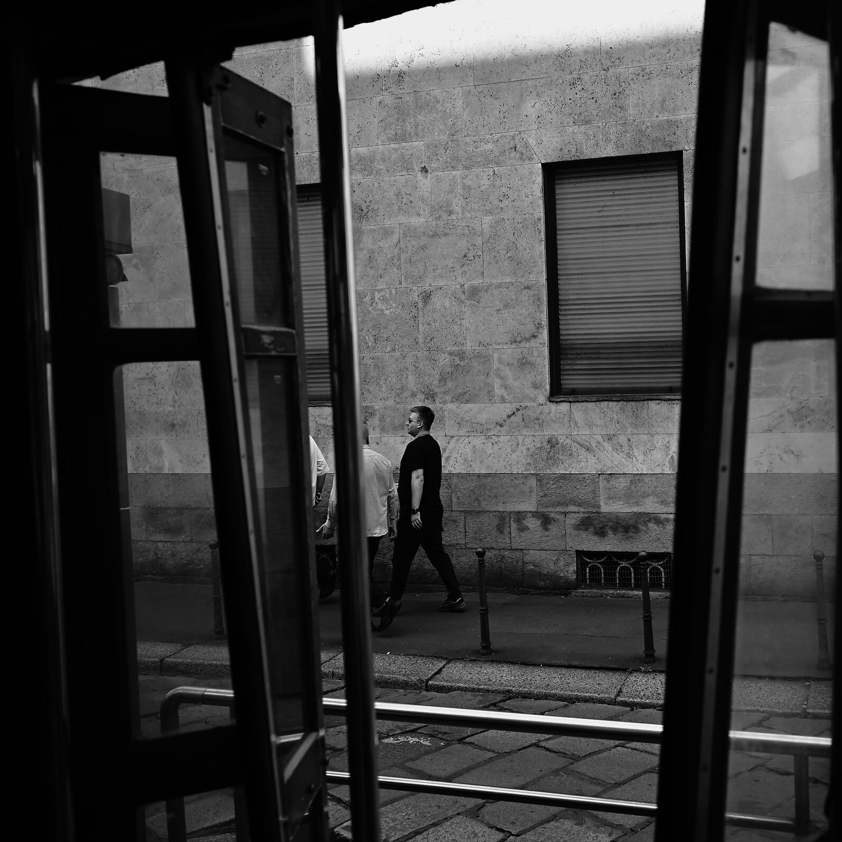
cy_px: 421
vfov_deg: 46.0
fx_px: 991
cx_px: 631
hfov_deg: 44.5
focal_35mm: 36
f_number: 5
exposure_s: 1/320
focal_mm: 28
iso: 280
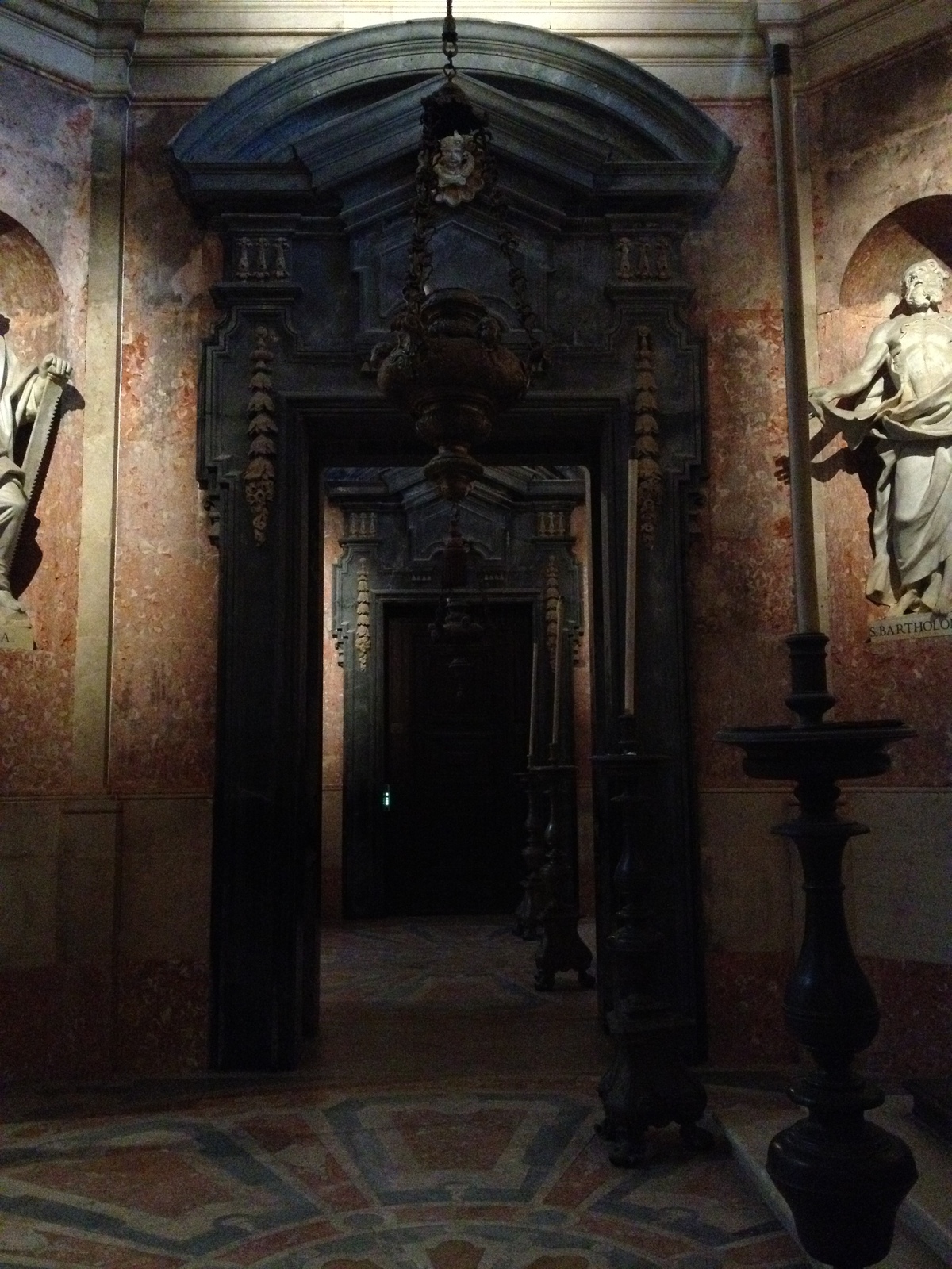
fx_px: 1283
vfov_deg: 52.6
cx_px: 476
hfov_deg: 40.7
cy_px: 634
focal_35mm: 35
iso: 800
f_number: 2.4
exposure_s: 1/15
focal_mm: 4.28
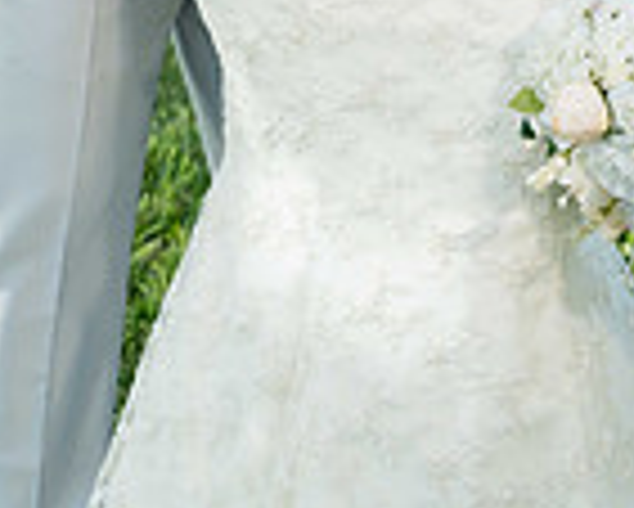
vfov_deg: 10.0
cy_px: -382
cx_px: 310
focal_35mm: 147
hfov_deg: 13.1
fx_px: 2760
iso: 500
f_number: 4
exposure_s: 1/500
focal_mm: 49
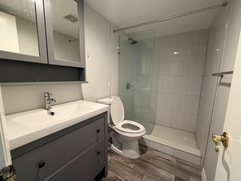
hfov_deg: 98.1
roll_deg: -0.4
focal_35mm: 15
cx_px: 127
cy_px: 92
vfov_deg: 81.7
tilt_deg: -8.3
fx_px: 104
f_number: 2.2
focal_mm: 2.22
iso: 320
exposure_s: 1/60
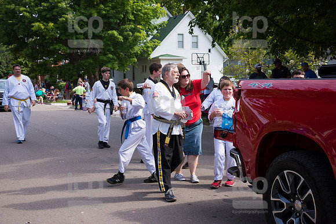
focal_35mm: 55
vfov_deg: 24.6
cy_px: 112
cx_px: 168
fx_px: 513
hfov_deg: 36.2
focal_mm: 55
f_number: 6.3
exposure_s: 1/500
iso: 280
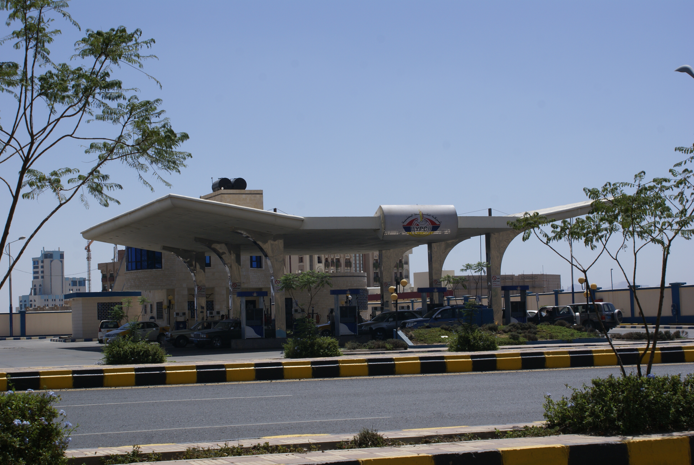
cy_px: 232
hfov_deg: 29.8
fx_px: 1303
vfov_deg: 20.2
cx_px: 347
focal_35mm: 68
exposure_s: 1/250
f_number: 13
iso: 100
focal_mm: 45
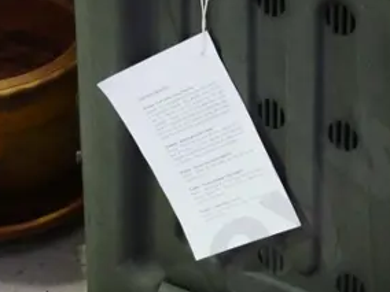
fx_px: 1217
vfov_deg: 13.7
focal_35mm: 108
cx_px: 411
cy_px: 132
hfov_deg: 17.7
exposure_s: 1/60
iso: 3200
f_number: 4.5
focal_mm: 15
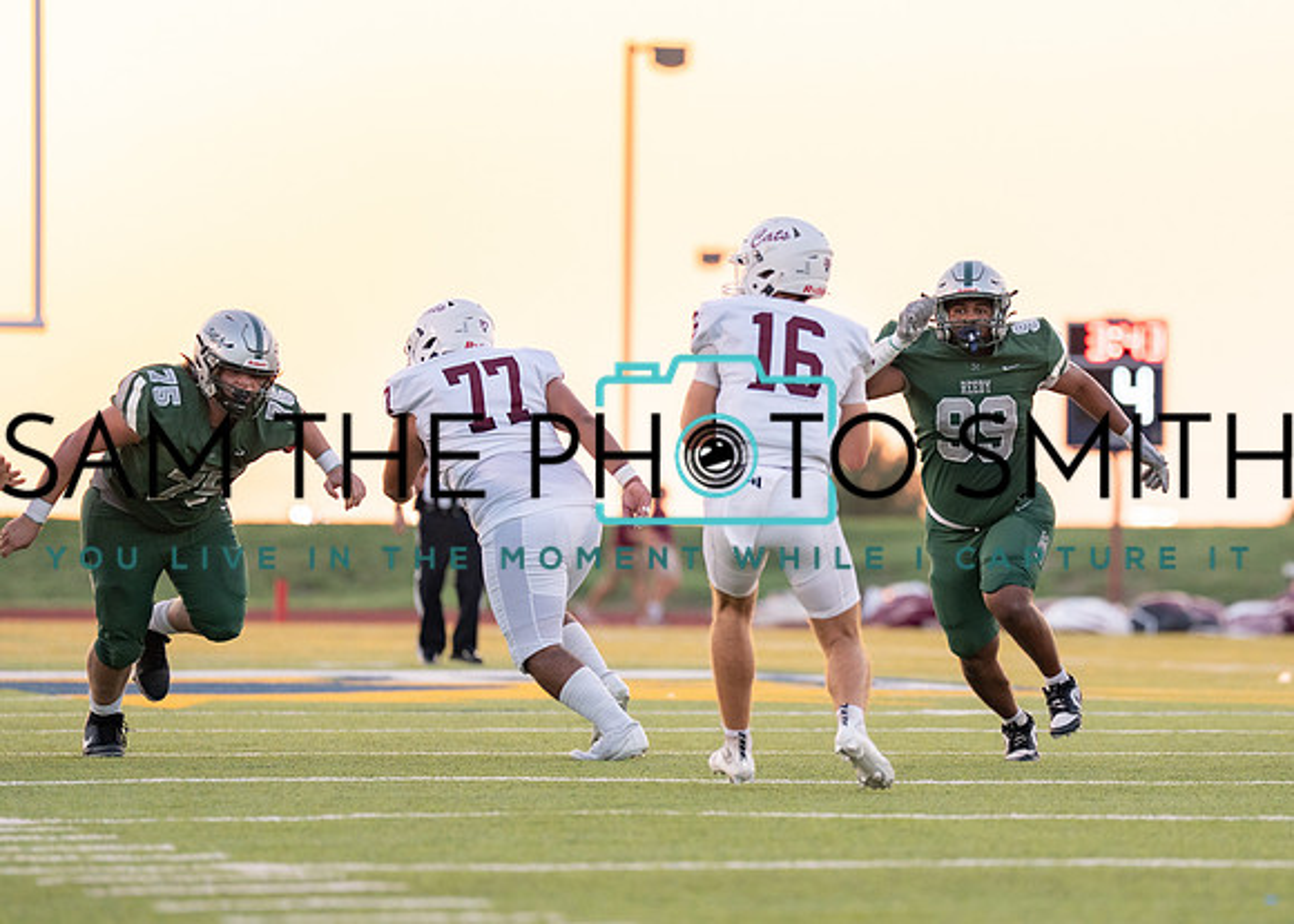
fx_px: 11727
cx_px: 961
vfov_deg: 4.5
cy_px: 443
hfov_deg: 6.3
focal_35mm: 319
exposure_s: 1/1250
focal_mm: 200
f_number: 2.8
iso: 640
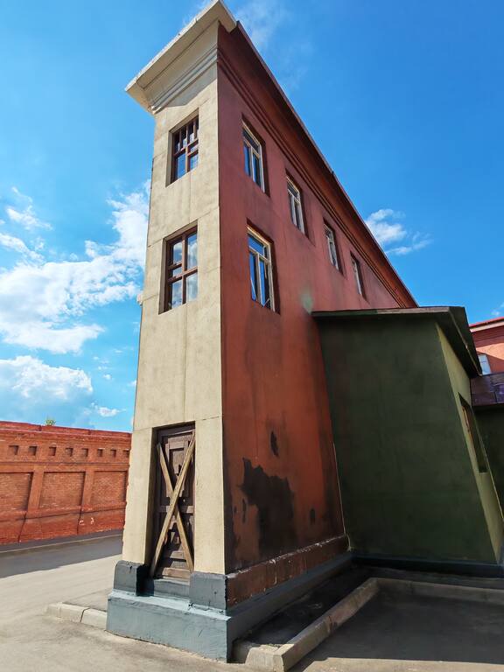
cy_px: 336
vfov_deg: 84.7
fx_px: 369
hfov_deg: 68.7
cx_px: 252
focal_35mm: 19
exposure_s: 1/1100
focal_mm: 1.96
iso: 50
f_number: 2.2
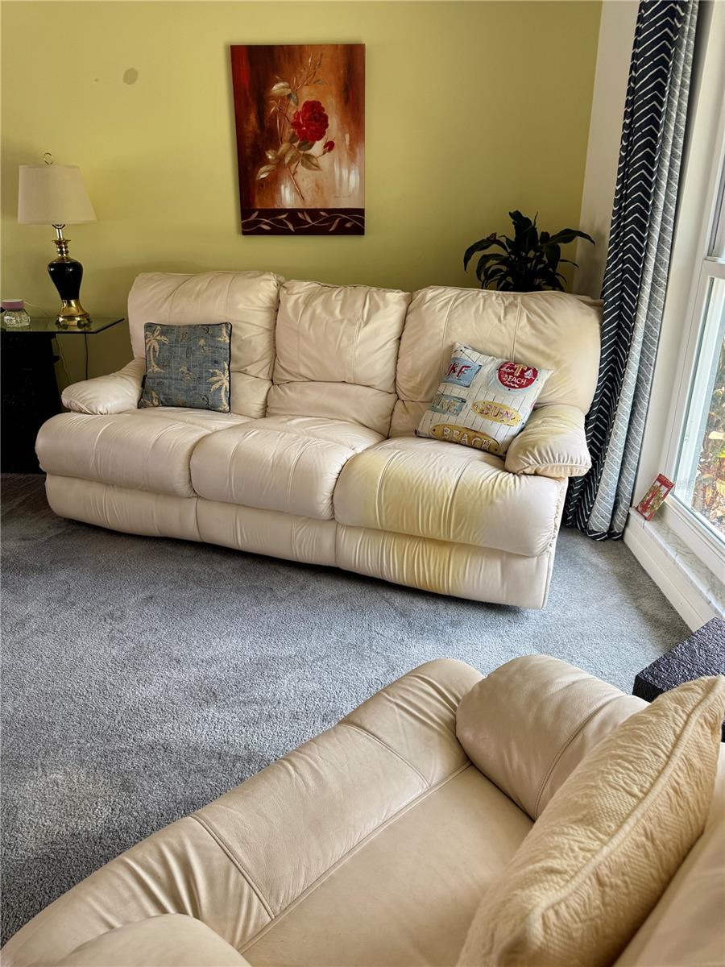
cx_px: 362
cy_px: 484
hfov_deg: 56.8
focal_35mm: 24
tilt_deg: -21.4
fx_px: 670
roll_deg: +0.7
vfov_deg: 71.6
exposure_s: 1/121
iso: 80
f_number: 1.78
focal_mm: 6.76
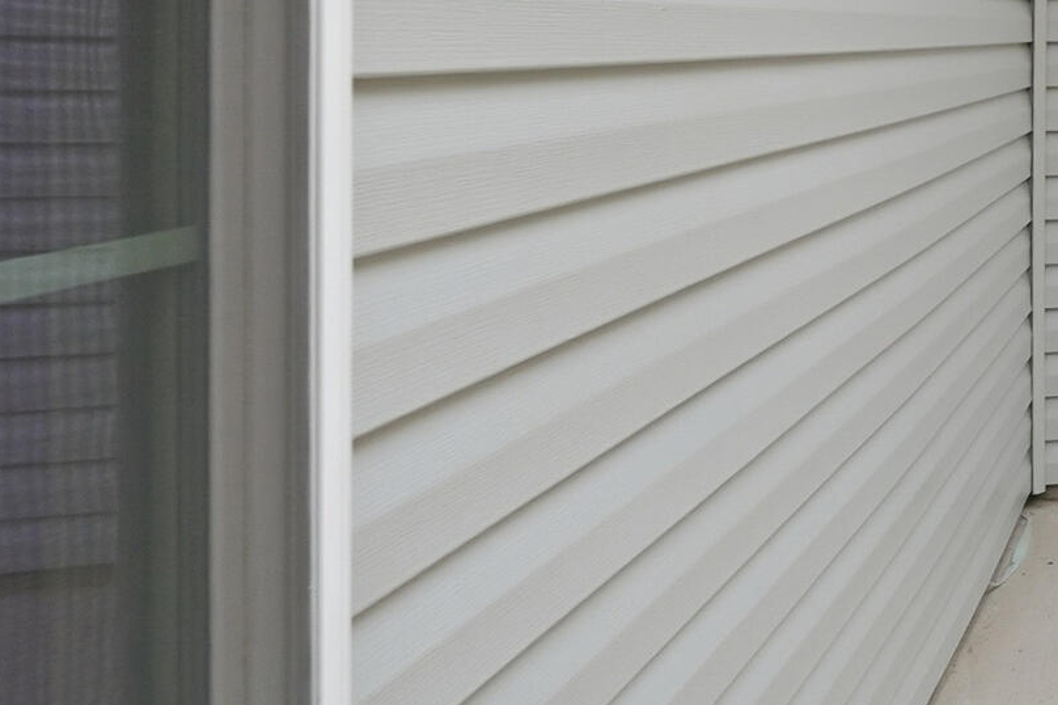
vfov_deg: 24.3
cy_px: 84
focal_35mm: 54
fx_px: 1593
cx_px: 1800
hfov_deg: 23.5
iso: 250
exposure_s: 1/400
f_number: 9
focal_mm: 14.6
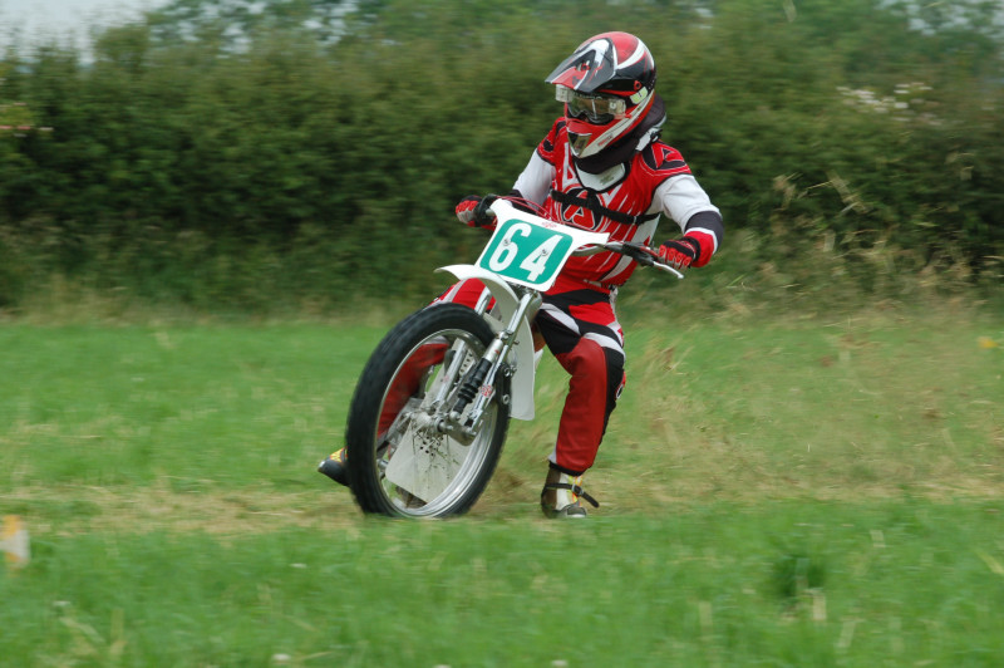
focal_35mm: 225
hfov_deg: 9.2
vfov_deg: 6.1
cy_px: 334
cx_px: 502
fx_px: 6270
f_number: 9.5
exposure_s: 1/250
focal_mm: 150
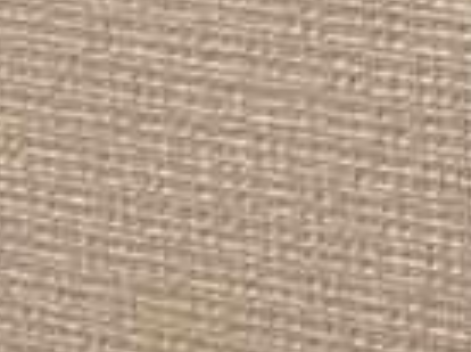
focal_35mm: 121
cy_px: -328
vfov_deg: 11.2
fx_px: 1644
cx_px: 846
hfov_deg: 14.4
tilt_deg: -13.7
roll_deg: +0.3
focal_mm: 4.25
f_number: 1.8
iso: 40
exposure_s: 1/100
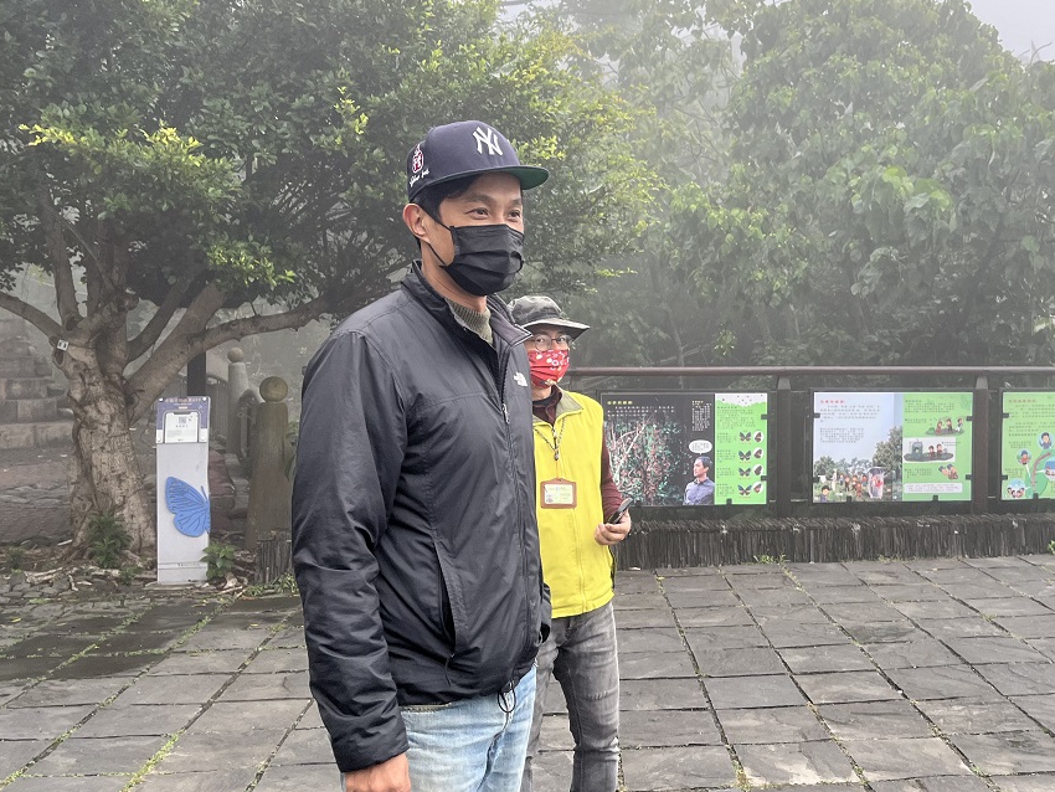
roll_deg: +1.3
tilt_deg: +0.7
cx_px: 698
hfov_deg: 49.3
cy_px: 358
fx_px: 1128
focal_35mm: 37
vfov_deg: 38.6
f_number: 1.6
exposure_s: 1/210
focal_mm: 5.1
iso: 50
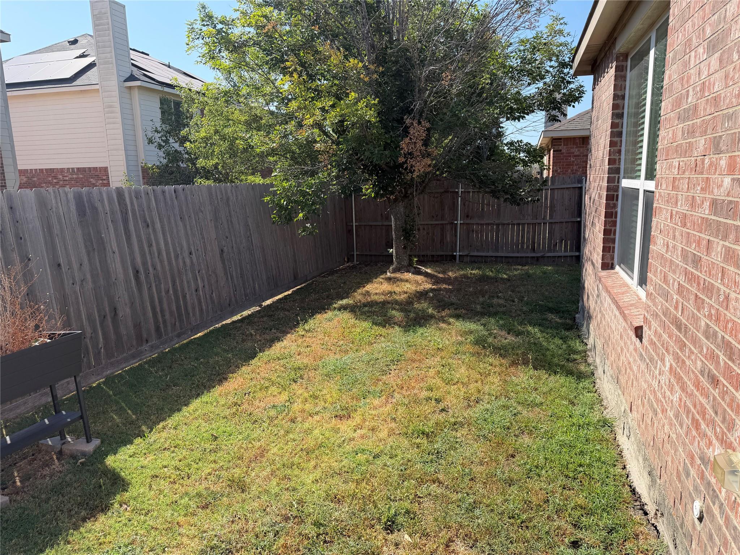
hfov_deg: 71.6
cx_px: 370
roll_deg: +0.5
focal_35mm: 24
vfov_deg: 56.8
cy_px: 278
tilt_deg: -9.2
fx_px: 513
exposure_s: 1/2000
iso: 80
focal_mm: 6.76
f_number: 1.78
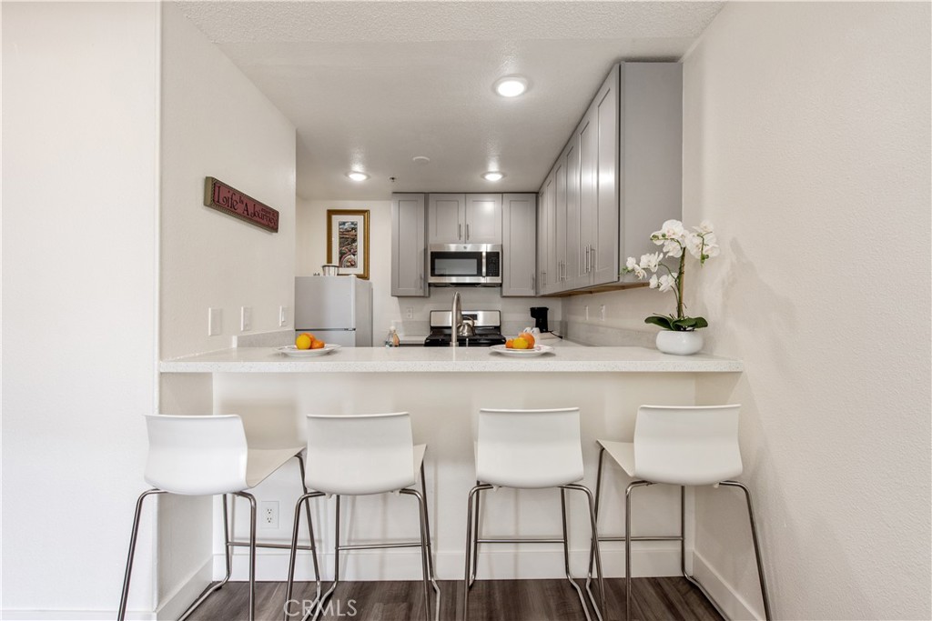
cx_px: 466
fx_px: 388
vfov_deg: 77.3
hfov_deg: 100.4
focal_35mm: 15
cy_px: 310
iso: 800
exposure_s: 1/100
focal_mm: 15
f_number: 5
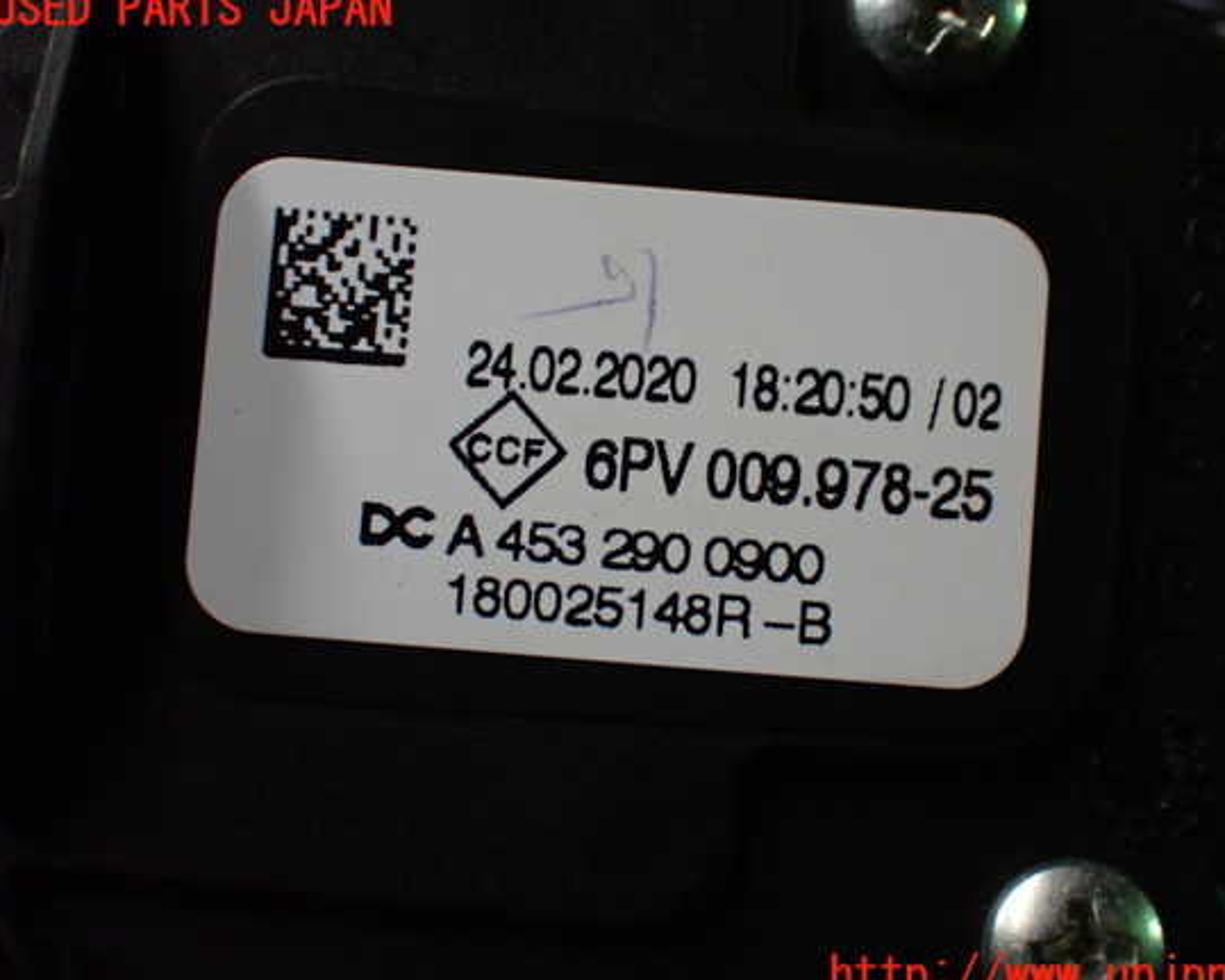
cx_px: 661
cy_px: 493
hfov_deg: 30.0
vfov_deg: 24.2
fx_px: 2284
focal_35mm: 63
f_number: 3.5
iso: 800
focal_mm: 10.35
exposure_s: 1/125
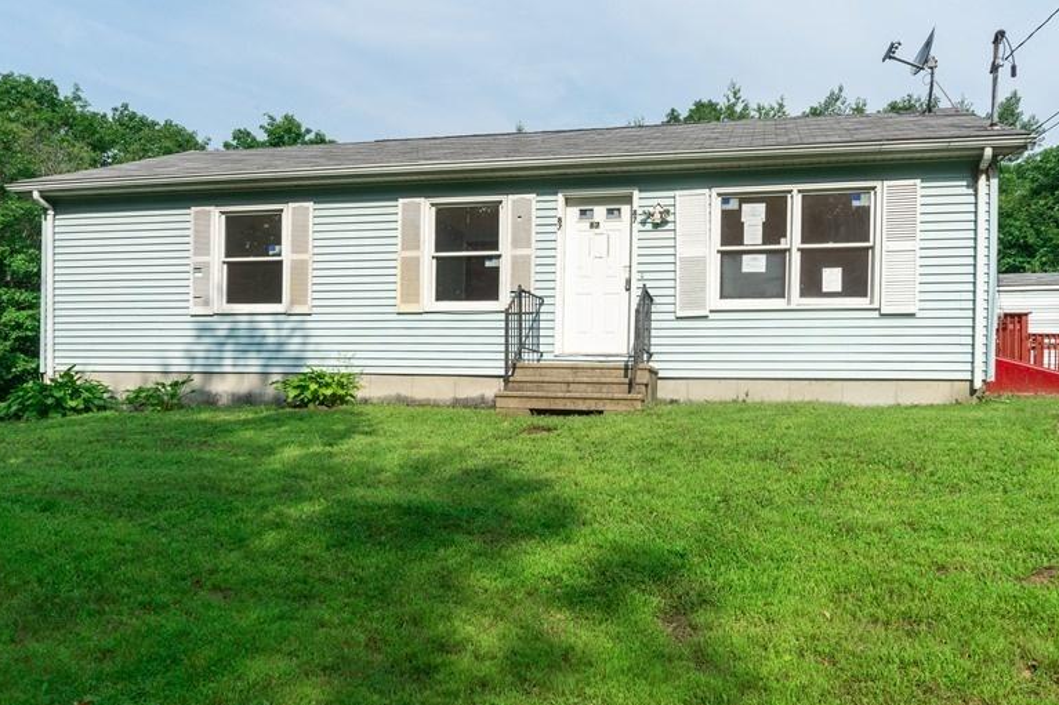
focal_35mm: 27
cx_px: 587
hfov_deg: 67.2
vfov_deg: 47.9
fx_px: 794
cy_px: 345
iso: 400
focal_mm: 23
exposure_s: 1/500
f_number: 11
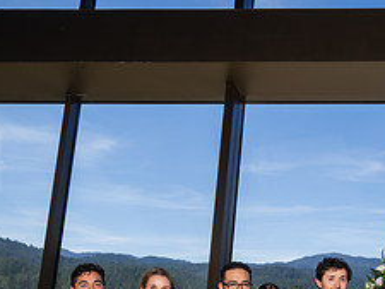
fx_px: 701
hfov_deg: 27.1
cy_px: 333
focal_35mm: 63
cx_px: 464
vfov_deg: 21.8
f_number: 4
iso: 100
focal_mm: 24
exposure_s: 1/400
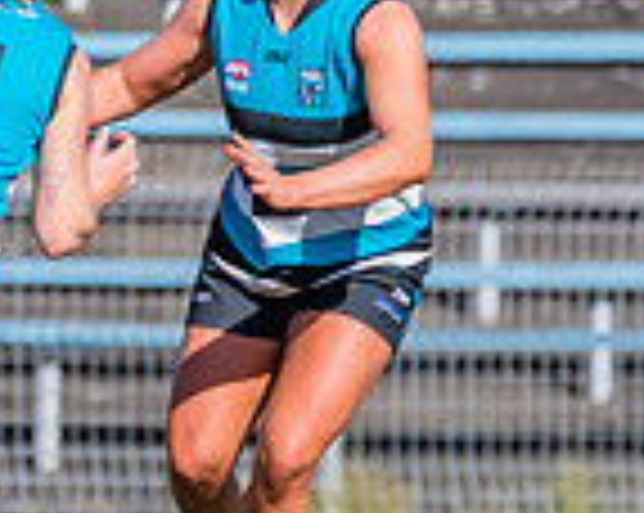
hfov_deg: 0.6
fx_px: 61841
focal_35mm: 3249
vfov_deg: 0.5
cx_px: -566
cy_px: 207
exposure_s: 1/1600
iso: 800
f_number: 9
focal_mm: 600
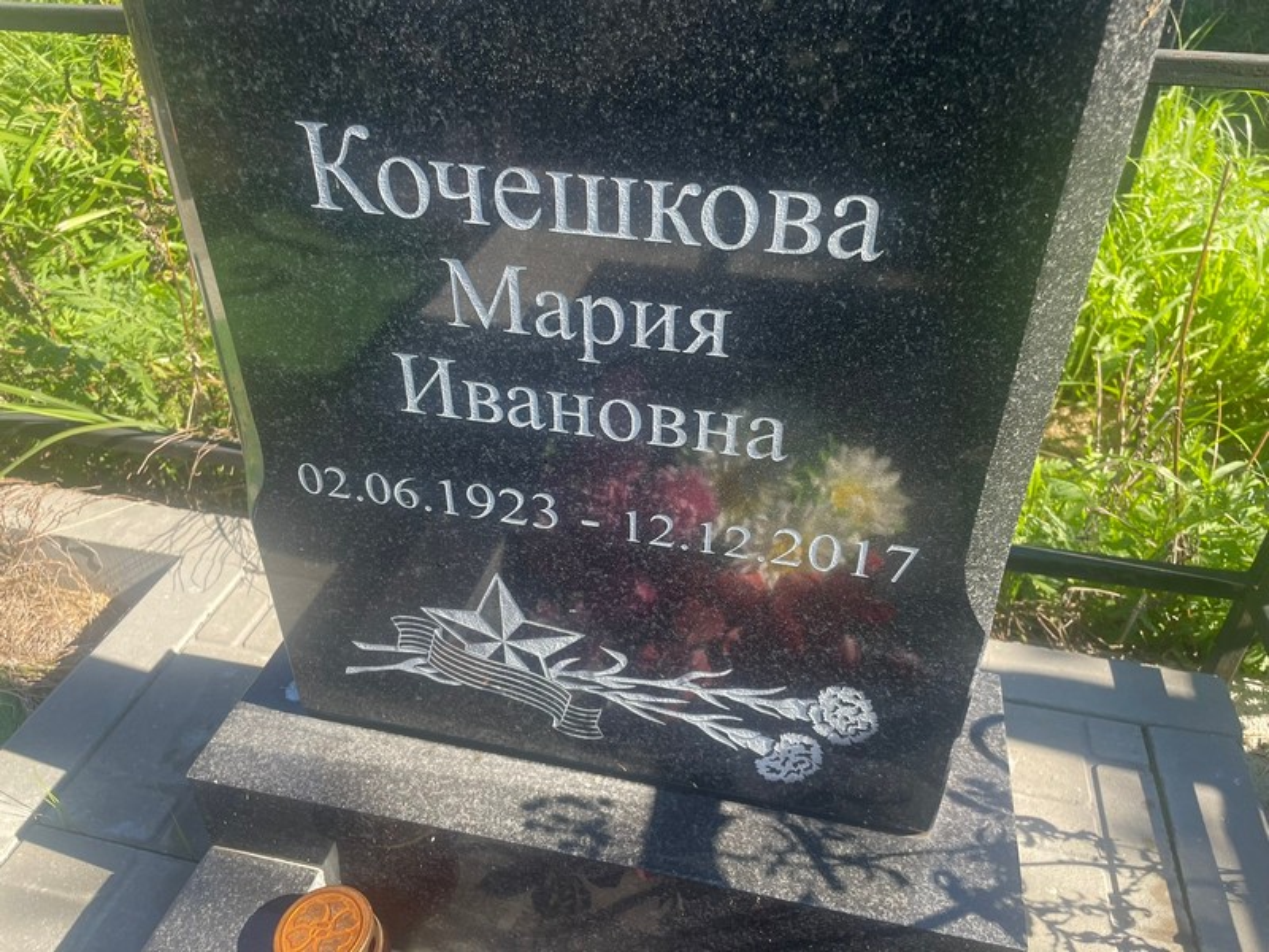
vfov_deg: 53.1
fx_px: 953
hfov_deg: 67.3
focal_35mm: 26
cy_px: 476
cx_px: 634
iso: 32
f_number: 1.6
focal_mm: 4.2
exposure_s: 1/511
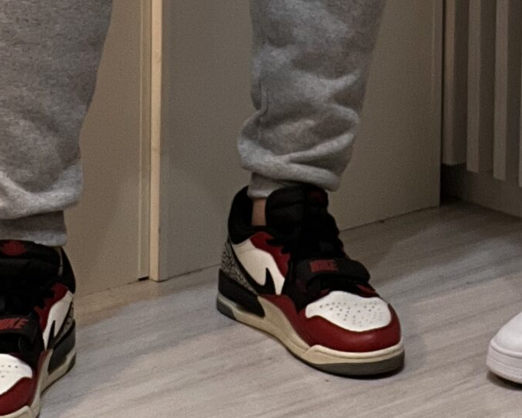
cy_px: -490
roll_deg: -0.6
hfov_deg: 6.8
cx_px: 492
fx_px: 4358
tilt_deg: -6.4
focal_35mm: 282
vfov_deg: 5.4
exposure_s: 1/120
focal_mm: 9
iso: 160
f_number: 2.8
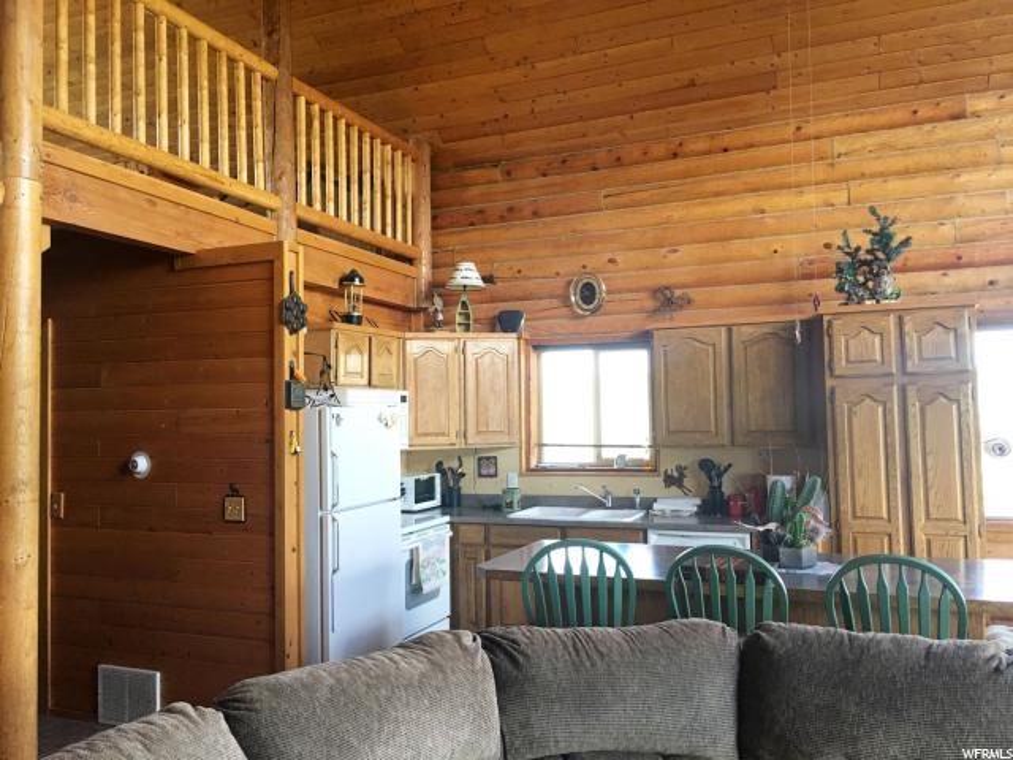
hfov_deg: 61.7
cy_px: 380
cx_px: 506
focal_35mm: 29
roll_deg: +1.6
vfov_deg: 48.2
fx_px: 849
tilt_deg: +3.1
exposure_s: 1/30
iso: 40
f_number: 2.2
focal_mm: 4.15
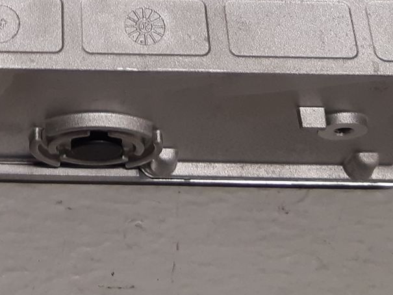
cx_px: 16
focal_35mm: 88
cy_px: -195
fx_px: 999
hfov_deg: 21.6
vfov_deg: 15.1
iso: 80
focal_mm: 3.93
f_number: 1.7
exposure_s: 1/50
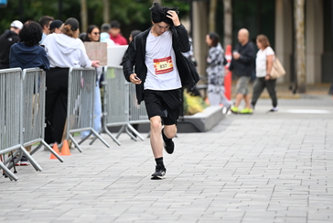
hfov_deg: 6.8
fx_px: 2794
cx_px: 167
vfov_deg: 4.6
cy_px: 51
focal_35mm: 302
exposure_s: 1/2000
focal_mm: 200
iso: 640
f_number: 2.8
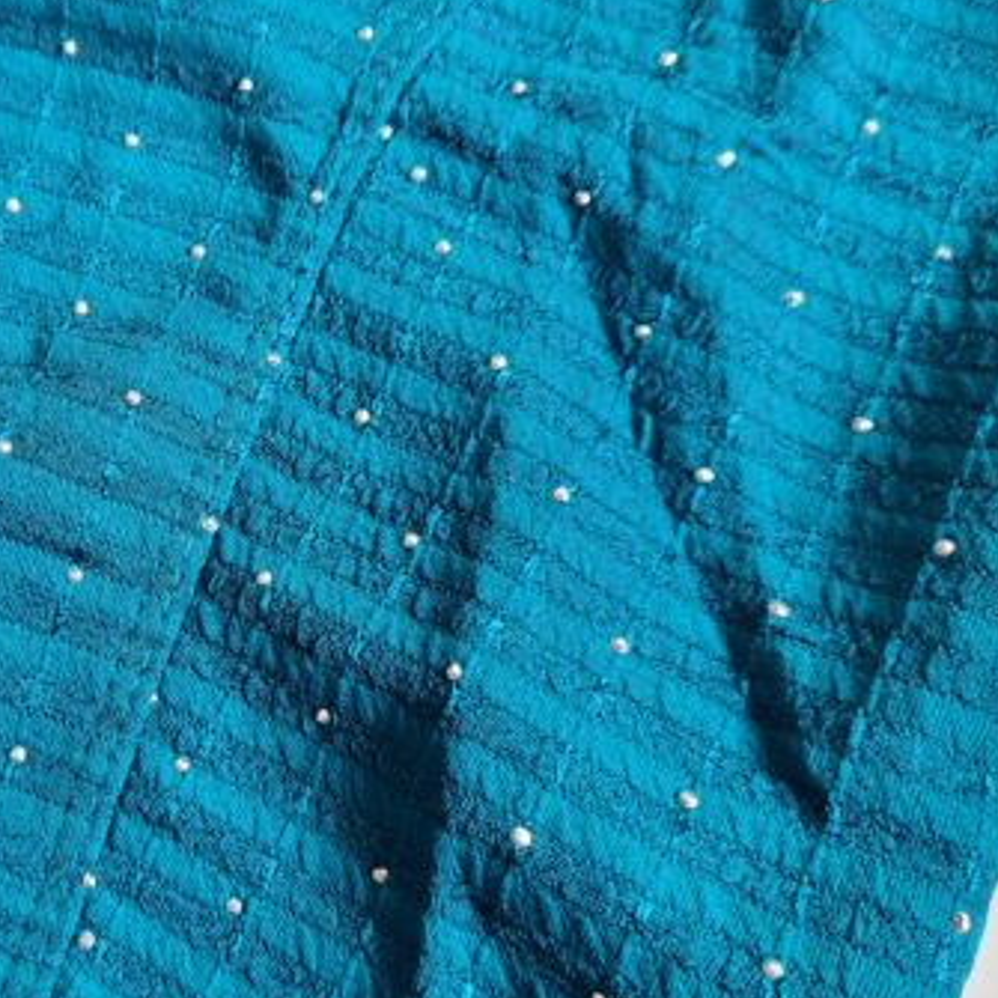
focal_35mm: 48
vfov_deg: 35.3
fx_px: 1566
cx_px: 101
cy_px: 430
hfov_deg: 33.5
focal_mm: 5.4
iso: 250
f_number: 1.8
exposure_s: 1/60
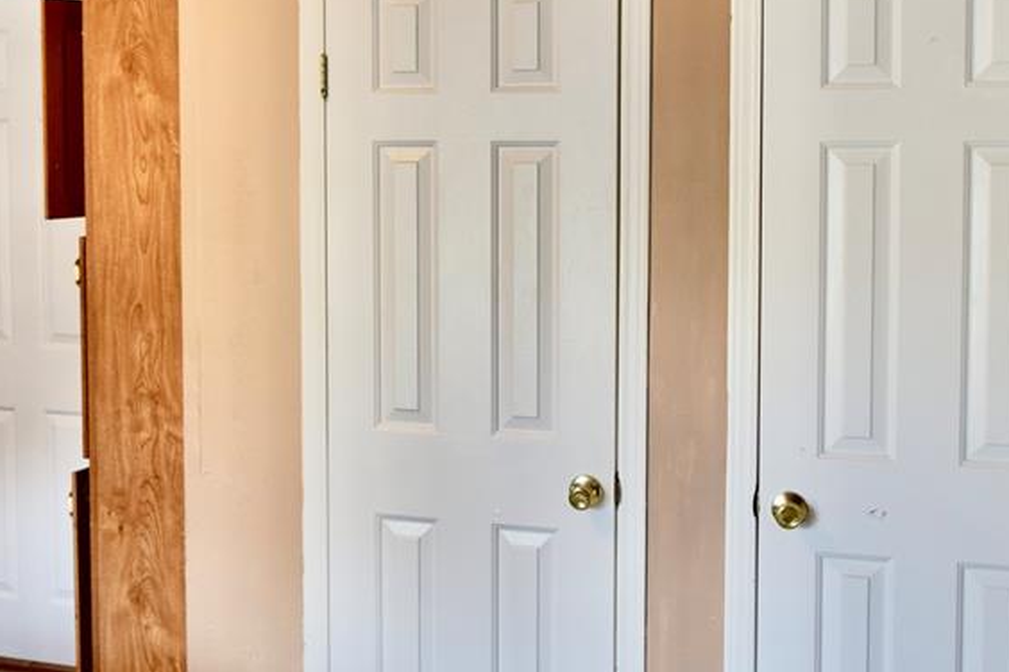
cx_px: 419
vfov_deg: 27.4
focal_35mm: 49
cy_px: 225
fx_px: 1373
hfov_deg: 40.2
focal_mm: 18
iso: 400
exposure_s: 1/60
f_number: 4
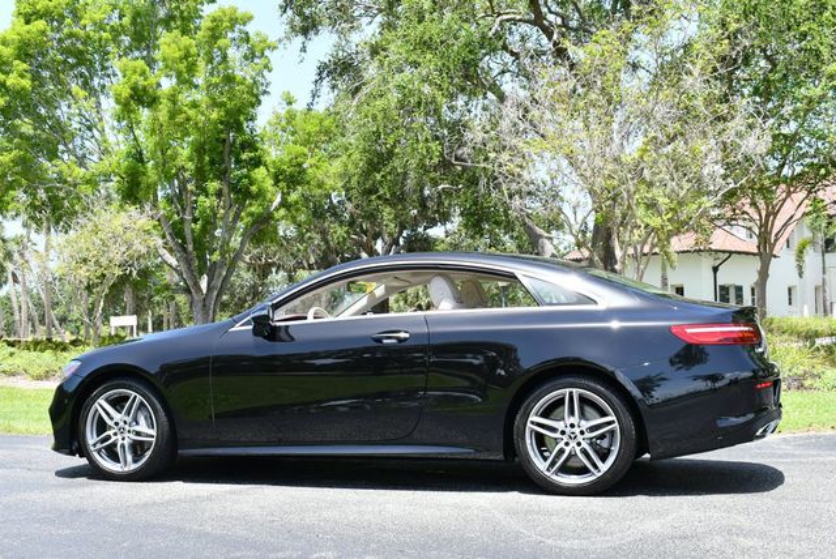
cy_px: 280
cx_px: 418
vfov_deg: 29.3
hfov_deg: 42.7
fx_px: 1069
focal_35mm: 46
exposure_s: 1/250
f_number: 6.3
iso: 200
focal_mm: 23
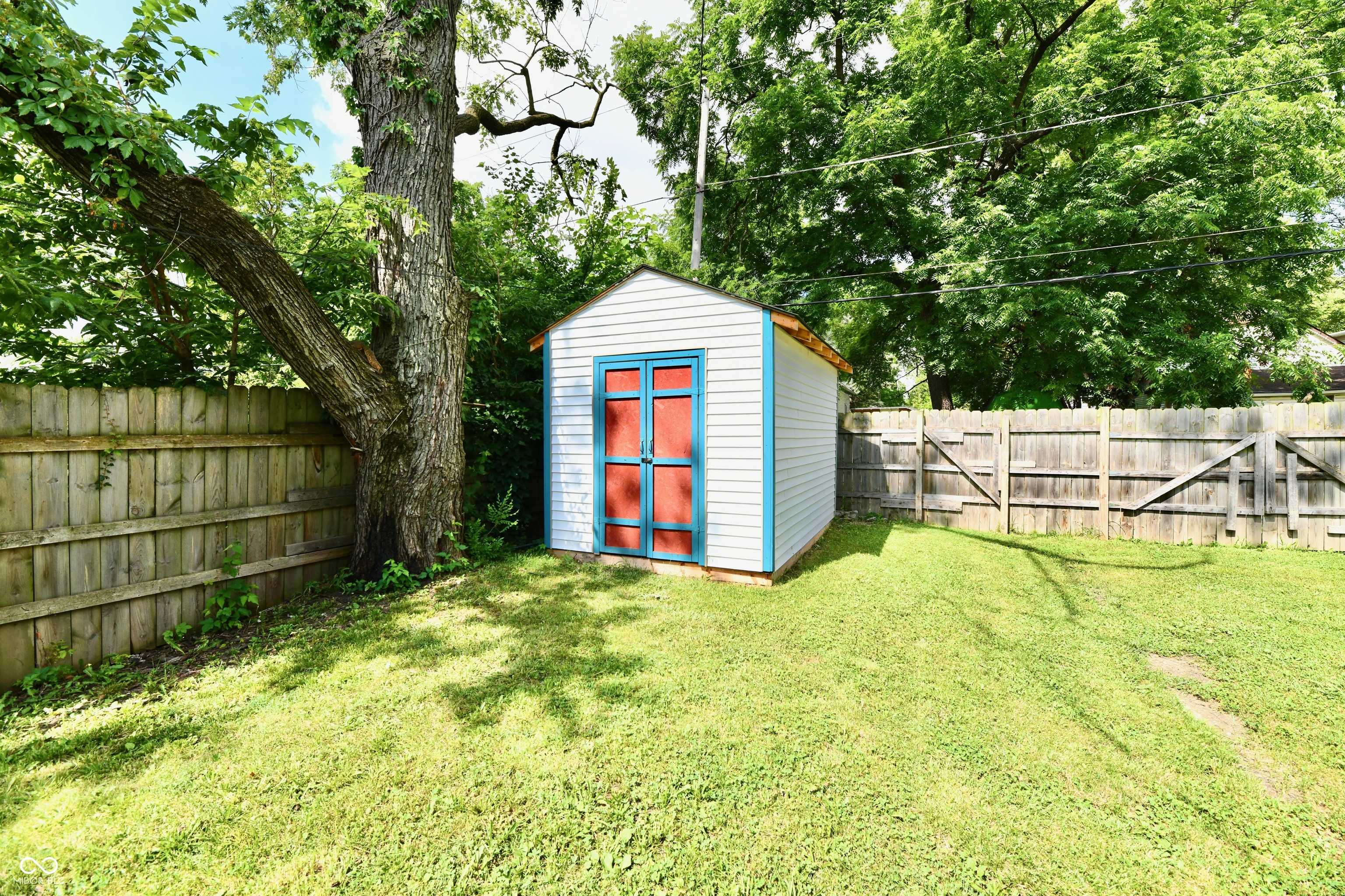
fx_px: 523
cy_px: 448
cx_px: 672
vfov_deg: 81.2
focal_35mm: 14
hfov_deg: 104.3
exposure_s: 1/400
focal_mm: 14
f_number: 10
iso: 640
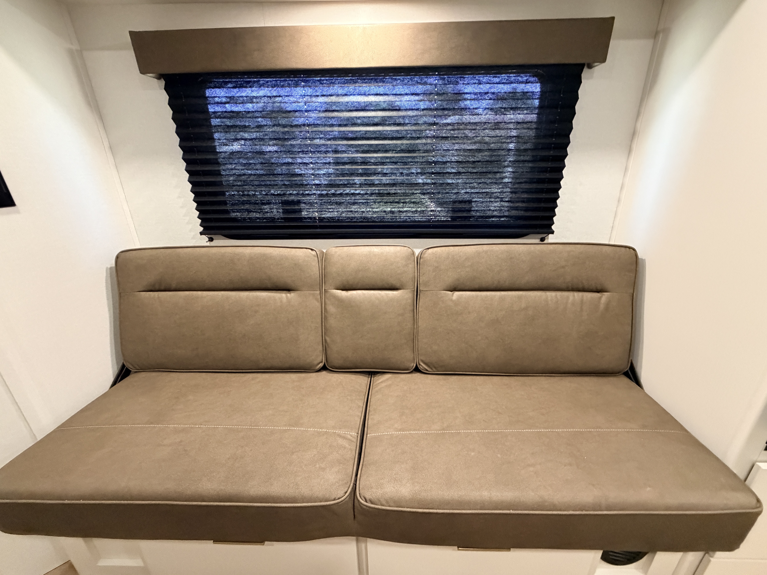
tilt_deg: -20.3
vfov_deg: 85.7
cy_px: 288
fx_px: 310
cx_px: 384
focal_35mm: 14
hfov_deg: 102.1
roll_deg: +3.2
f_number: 2.2
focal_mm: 2.22
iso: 640
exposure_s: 1/47
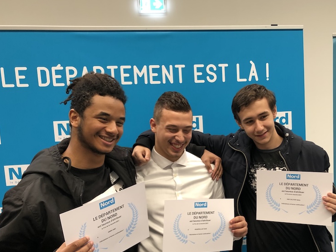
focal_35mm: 39
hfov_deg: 47.2
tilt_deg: -5.2
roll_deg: +2.3
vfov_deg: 36.6
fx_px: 378
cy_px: 160
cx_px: 221
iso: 40
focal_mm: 3.99
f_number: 1.8
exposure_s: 1/24
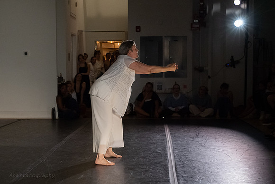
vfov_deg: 19.0
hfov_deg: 28.1
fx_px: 548
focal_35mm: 72
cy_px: 105
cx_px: 119
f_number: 4
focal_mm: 57
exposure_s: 1/500
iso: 6400
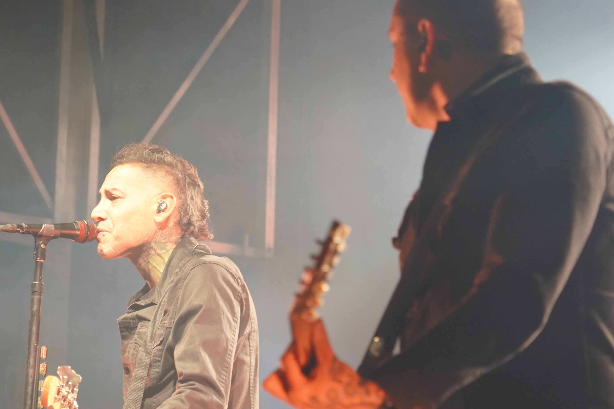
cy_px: 237
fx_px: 2405
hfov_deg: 14.5
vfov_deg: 9.7
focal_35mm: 141
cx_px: 375
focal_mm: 83
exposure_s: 1/160
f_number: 4
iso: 2500
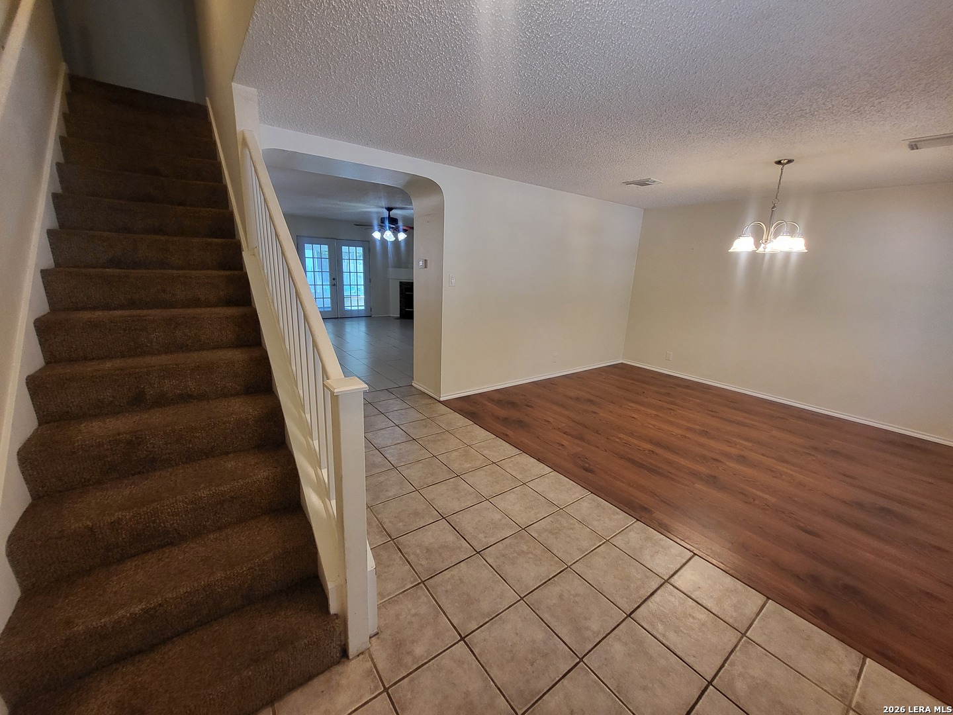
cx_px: 476
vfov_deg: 89.9
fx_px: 358
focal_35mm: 13
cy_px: 358
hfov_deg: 106.2
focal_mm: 1.74
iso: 200
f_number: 2.2
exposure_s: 1/60
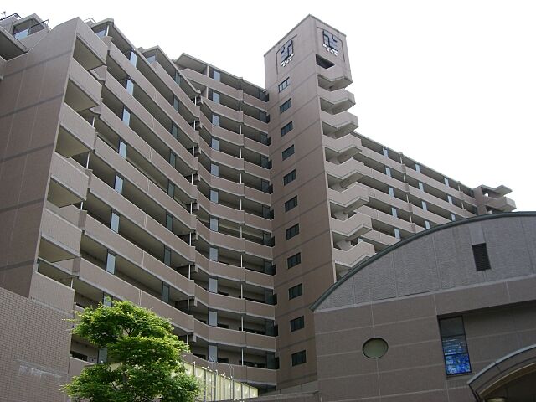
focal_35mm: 38
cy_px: 201
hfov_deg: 49.0
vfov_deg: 37.7
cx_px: 268
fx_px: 588
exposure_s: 1/320
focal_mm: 6.2
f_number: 4.3
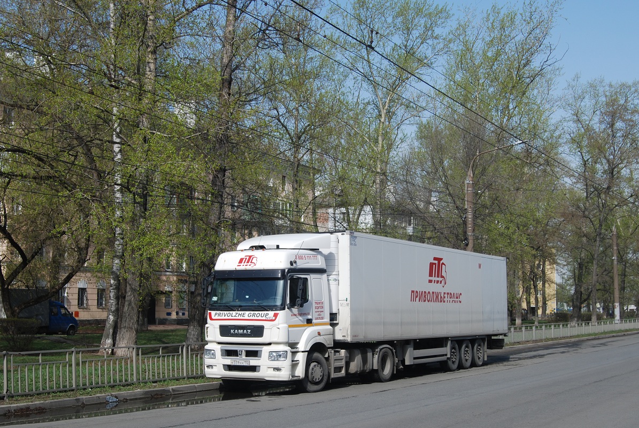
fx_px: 746
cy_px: 214
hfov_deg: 46.3
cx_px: 320
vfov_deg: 32.0
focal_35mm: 42
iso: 100
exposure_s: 1/200
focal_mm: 28
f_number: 7.1
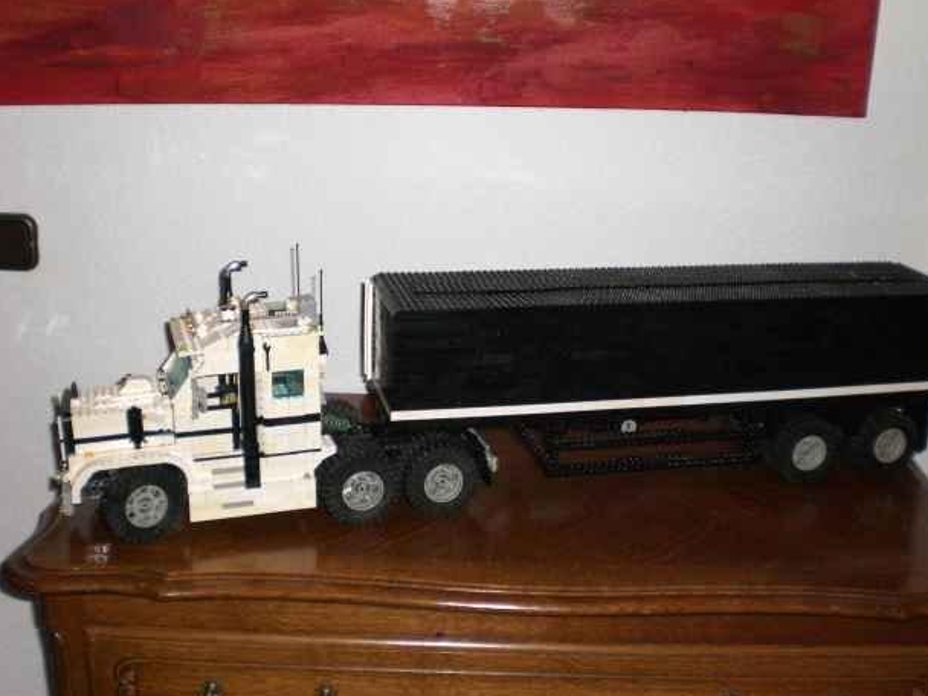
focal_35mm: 40
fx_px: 1072
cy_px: 336
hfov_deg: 46.8
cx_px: 485
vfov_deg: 36.0
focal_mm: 6.3
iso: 200
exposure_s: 1/60
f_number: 3.1
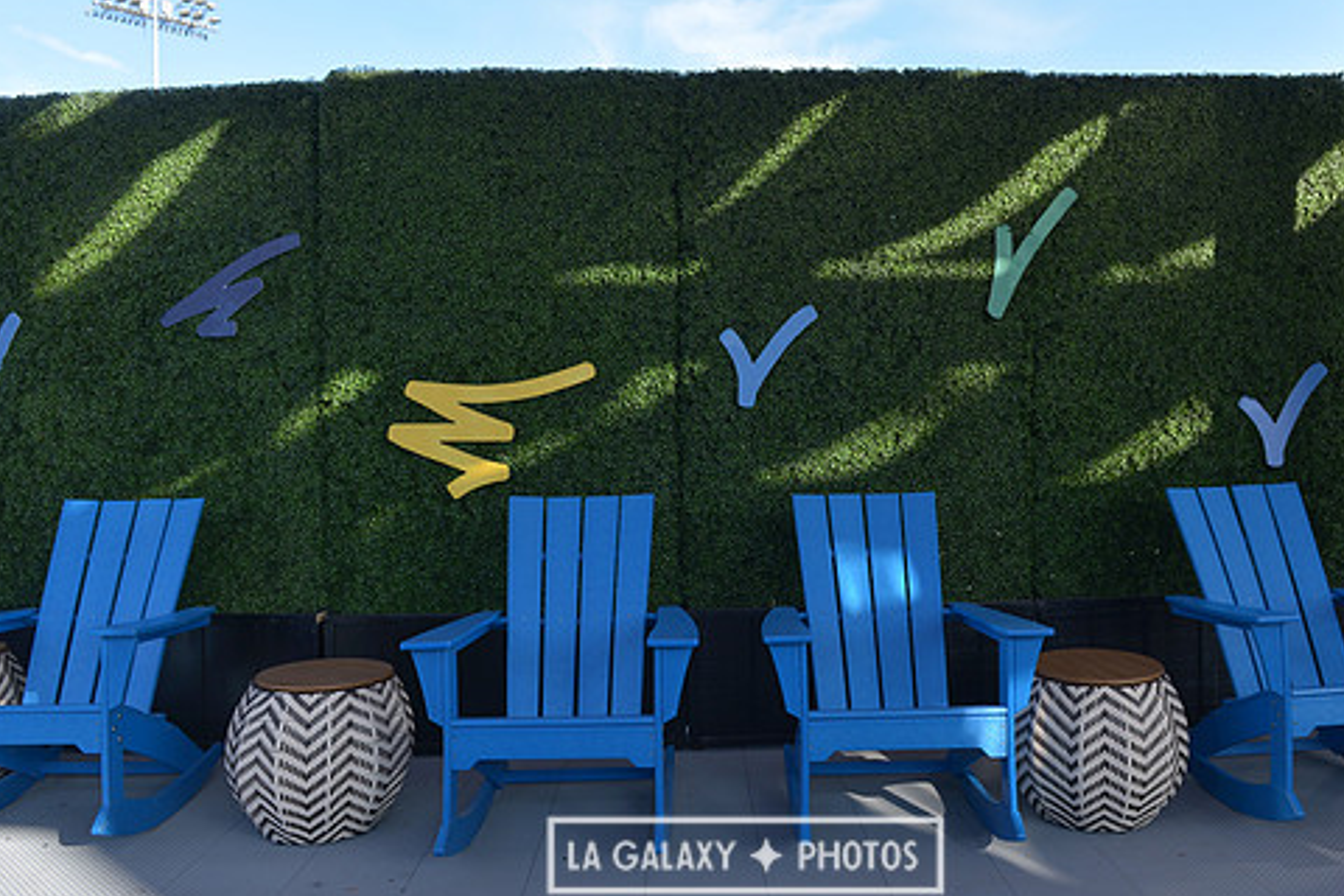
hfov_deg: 63.5
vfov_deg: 45.0
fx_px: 1083
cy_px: 435
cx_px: 745
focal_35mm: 29
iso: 200
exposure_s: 1/500
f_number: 4.5
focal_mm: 24
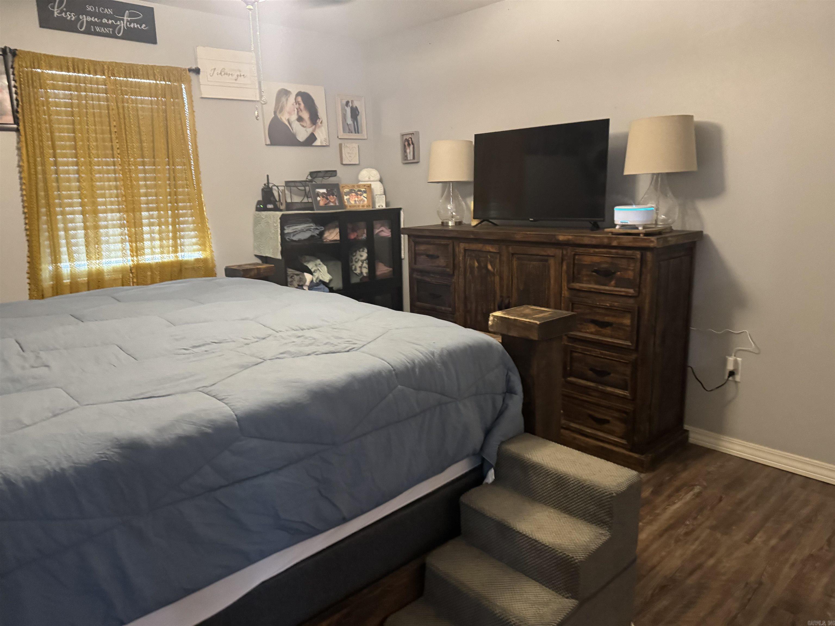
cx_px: 418
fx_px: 579
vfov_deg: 56.8
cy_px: 313
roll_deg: +0.3
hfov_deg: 71.6
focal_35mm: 24
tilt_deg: -10.9
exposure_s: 1/40
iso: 800
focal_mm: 6.76
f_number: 1.78
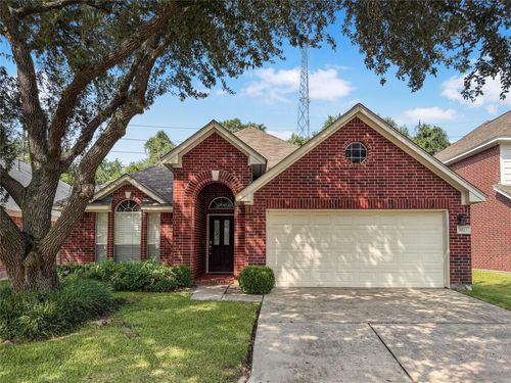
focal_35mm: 24
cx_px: 256
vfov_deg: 56.8
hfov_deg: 71.6
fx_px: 354
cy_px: 192
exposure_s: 1/2800
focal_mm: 6.76
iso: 80
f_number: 1.8
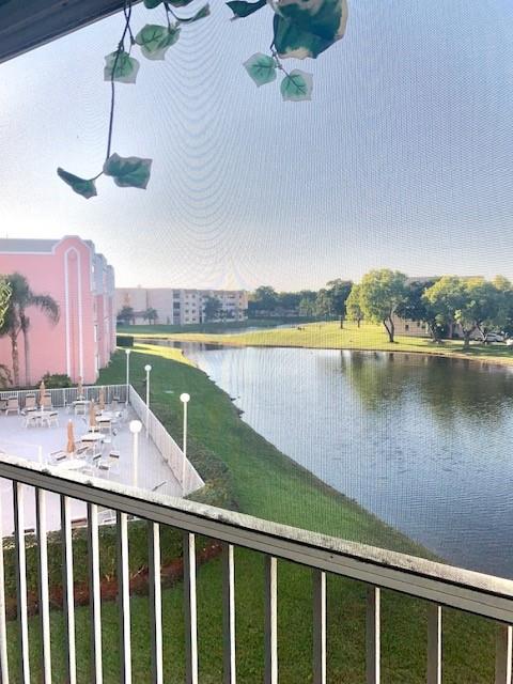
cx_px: 256
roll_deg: +0.6
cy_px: 342
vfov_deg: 67.3
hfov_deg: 53.1
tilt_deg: -3.8
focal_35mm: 26
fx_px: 514
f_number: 1.8
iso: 40
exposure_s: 1/1350
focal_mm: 4.25
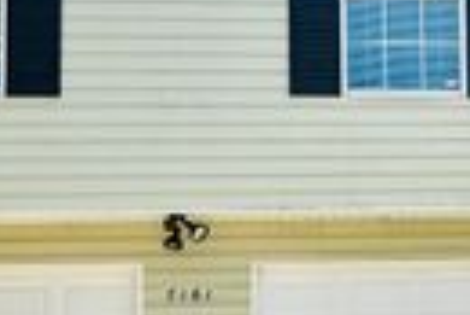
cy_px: 219
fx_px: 1359
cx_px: 571
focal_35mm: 104
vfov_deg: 13.2
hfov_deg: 18.5
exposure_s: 1/3257
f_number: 1.6
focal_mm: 5.1
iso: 32
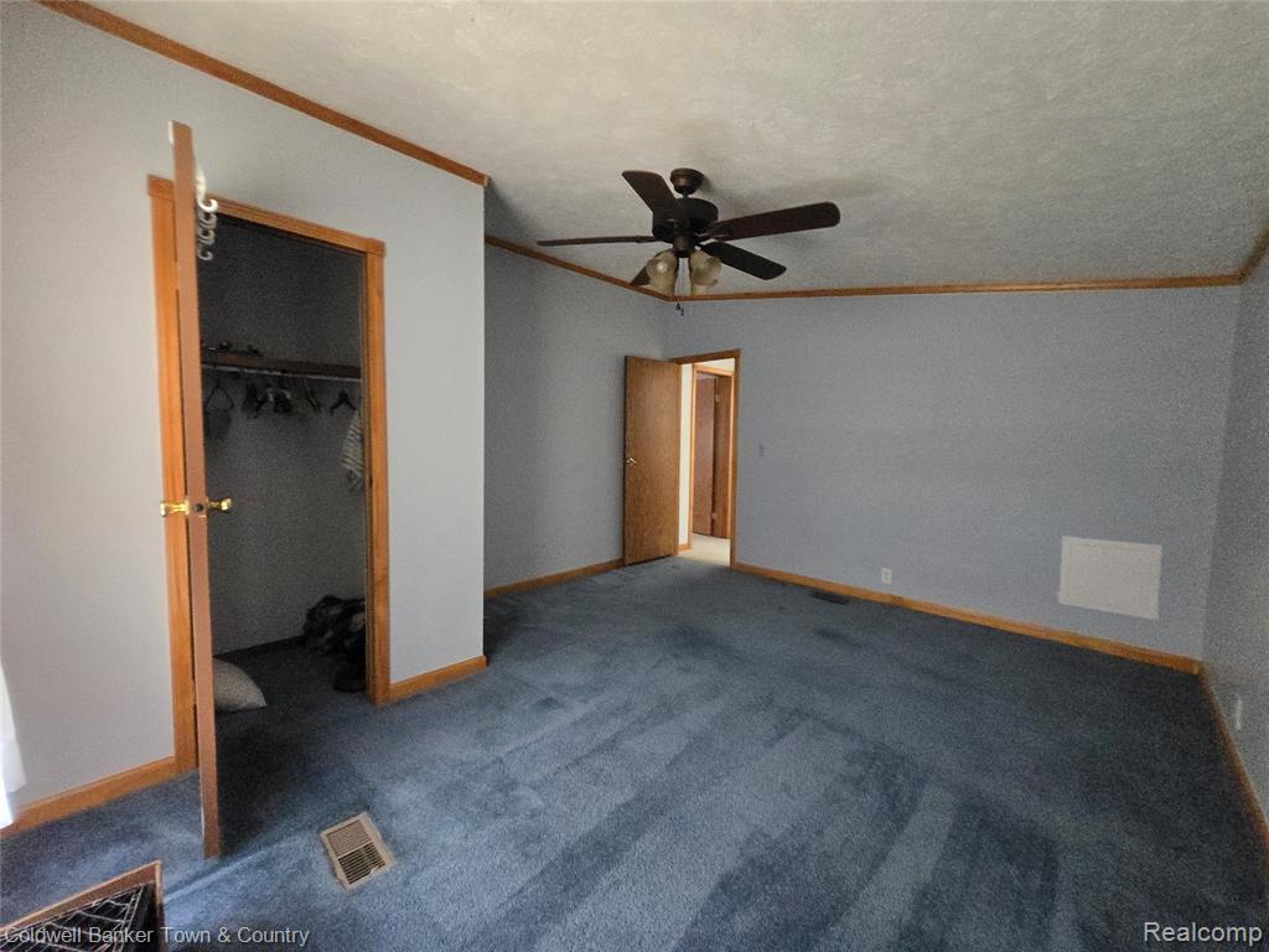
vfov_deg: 89.9
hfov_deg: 106.2
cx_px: 634
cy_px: 476
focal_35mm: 13
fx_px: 477
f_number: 2.2
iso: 1000
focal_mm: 1.7
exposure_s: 1/60
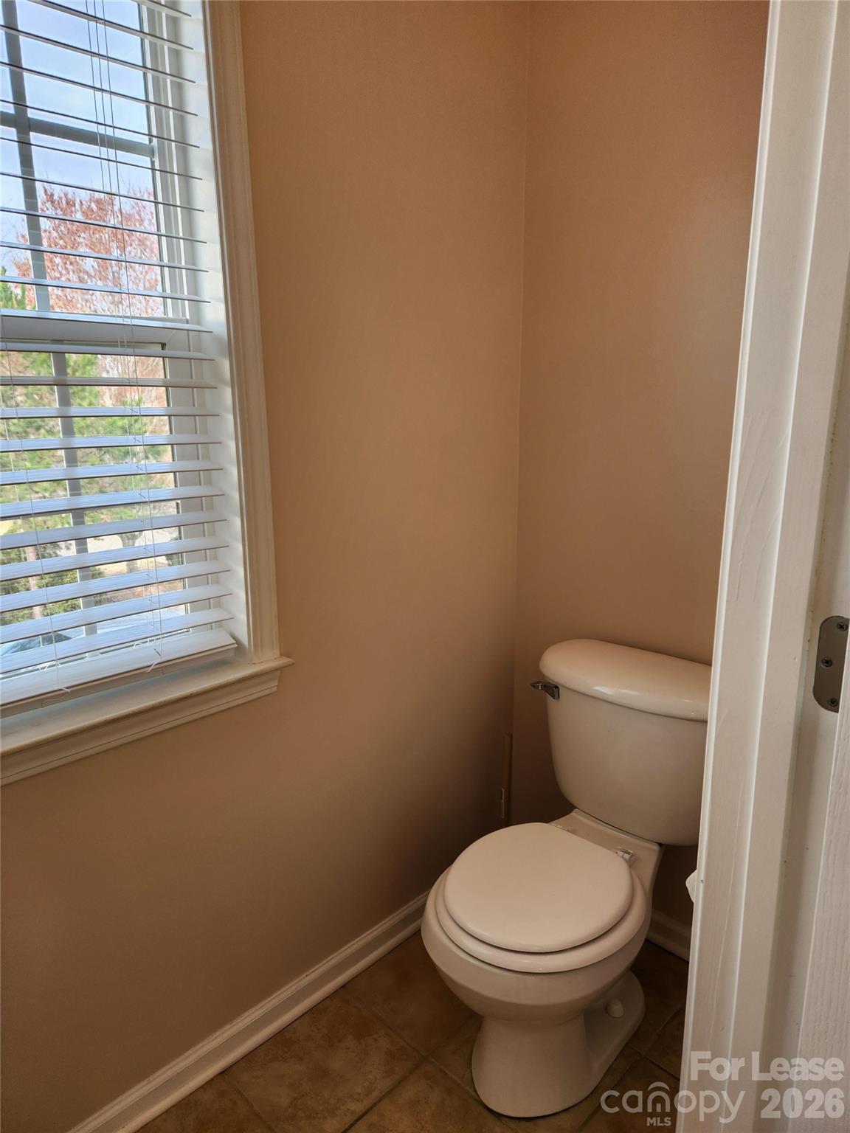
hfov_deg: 58.9
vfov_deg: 73.9
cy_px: 566
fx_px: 753
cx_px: 425
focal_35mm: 23
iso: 40
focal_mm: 5.4
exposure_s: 1/120
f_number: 1.8
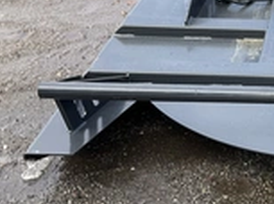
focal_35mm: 76
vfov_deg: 19.1
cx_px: 328
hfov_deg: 23.5
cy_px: 39
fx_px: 600
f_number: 1.8
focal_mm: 3
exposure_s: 1/397
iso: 25
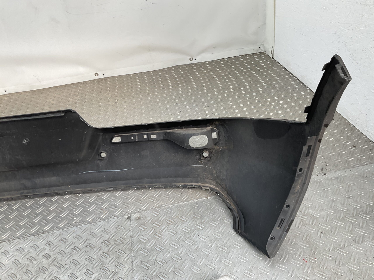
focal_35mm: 29
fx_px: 313
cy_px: 140
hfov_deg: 61.7
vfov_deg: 48.2
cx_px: 187
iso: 16
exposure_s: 1/120
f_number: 1.8
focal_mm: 3
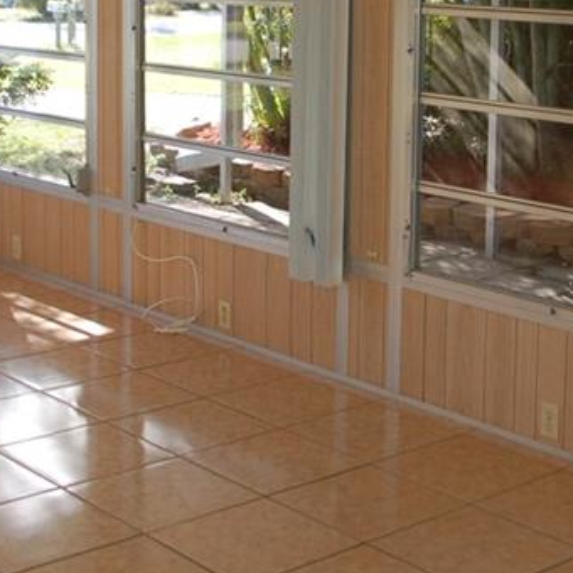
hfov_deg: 24.9
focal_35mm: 69
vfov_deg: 24.2
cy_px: 46
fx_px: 1292
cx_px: 354
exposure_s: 1/500
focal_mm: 18
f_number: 4
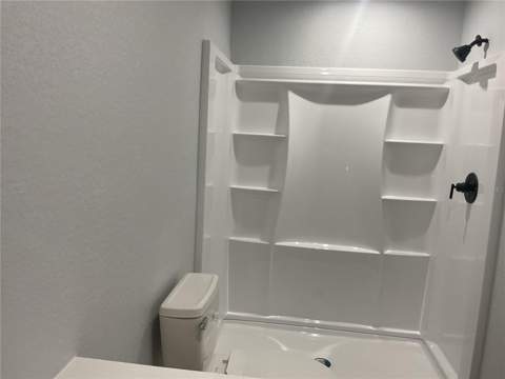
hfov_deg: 61.7
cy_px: 190
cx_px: 252
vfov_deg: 48.2
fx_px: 423
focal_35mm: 29
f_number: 1.8
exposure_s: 1/120
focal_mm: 3
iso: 50
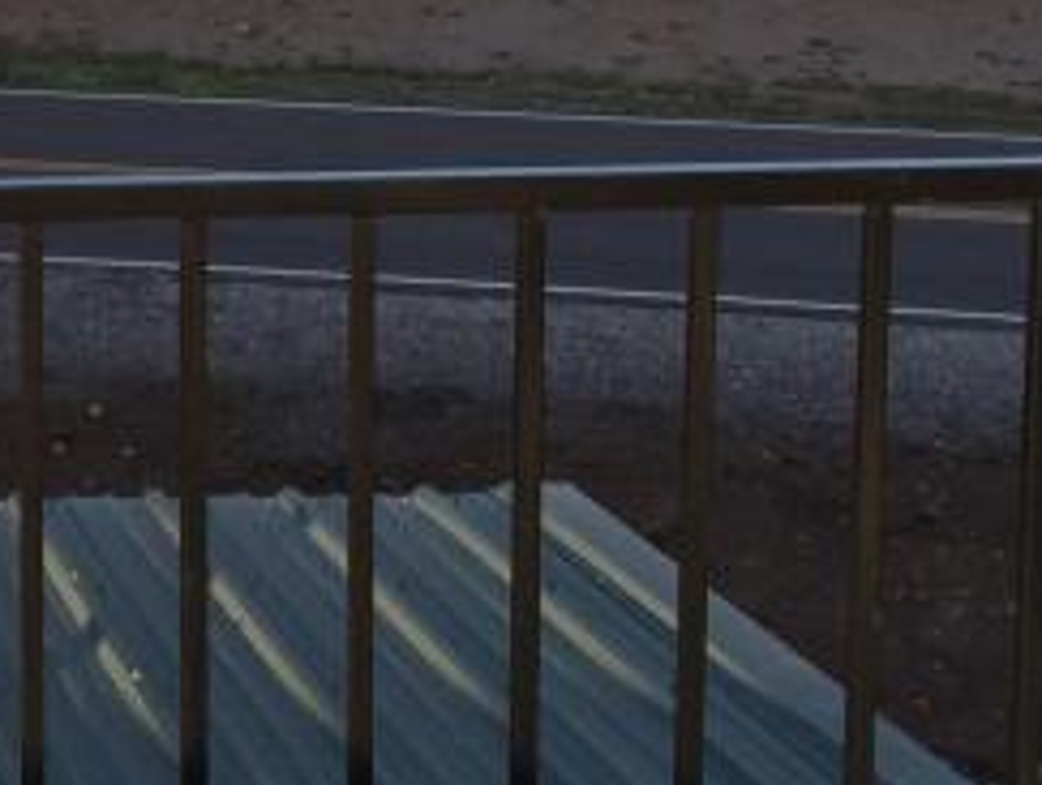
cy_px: 51
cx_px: -575
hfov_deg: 14.8
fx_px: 3678
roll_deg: +0.6
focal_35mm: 122
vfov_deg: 12.1
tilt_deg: -10.7
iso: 32
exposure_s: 1/746
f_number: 2.2
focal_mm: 4.15
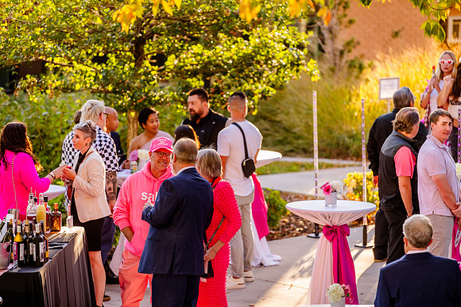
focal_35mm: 211
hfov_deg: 9.7
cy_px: 152
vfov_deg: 6.5
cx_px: 232
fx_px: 2705
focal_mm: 200
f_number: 2.8
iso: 1000
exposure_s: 1/1250
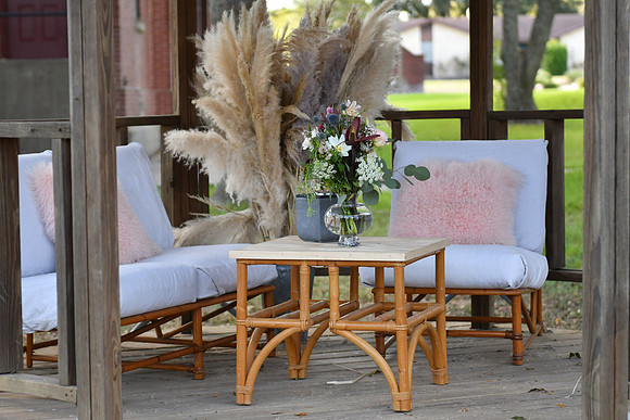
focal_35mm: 93
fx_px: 1628
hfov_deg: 21.9
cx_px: 315
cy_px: 210
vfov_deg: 14.7
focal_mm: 62
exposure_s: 1/1600
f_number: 2.8
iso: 1000
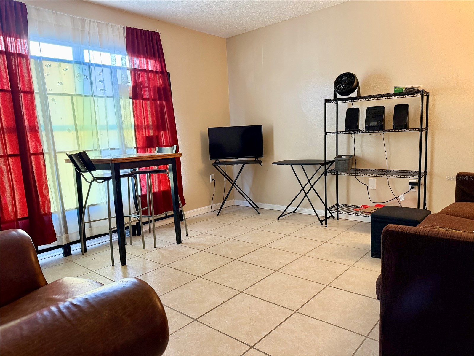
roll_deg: +3.1
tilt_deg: -7.0
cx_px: 237
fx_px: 329
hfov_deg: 71.6
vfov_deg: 56.8
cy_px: 178
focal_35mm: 24
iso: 400
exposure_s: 1/60
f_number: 1.78
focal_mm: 6.76
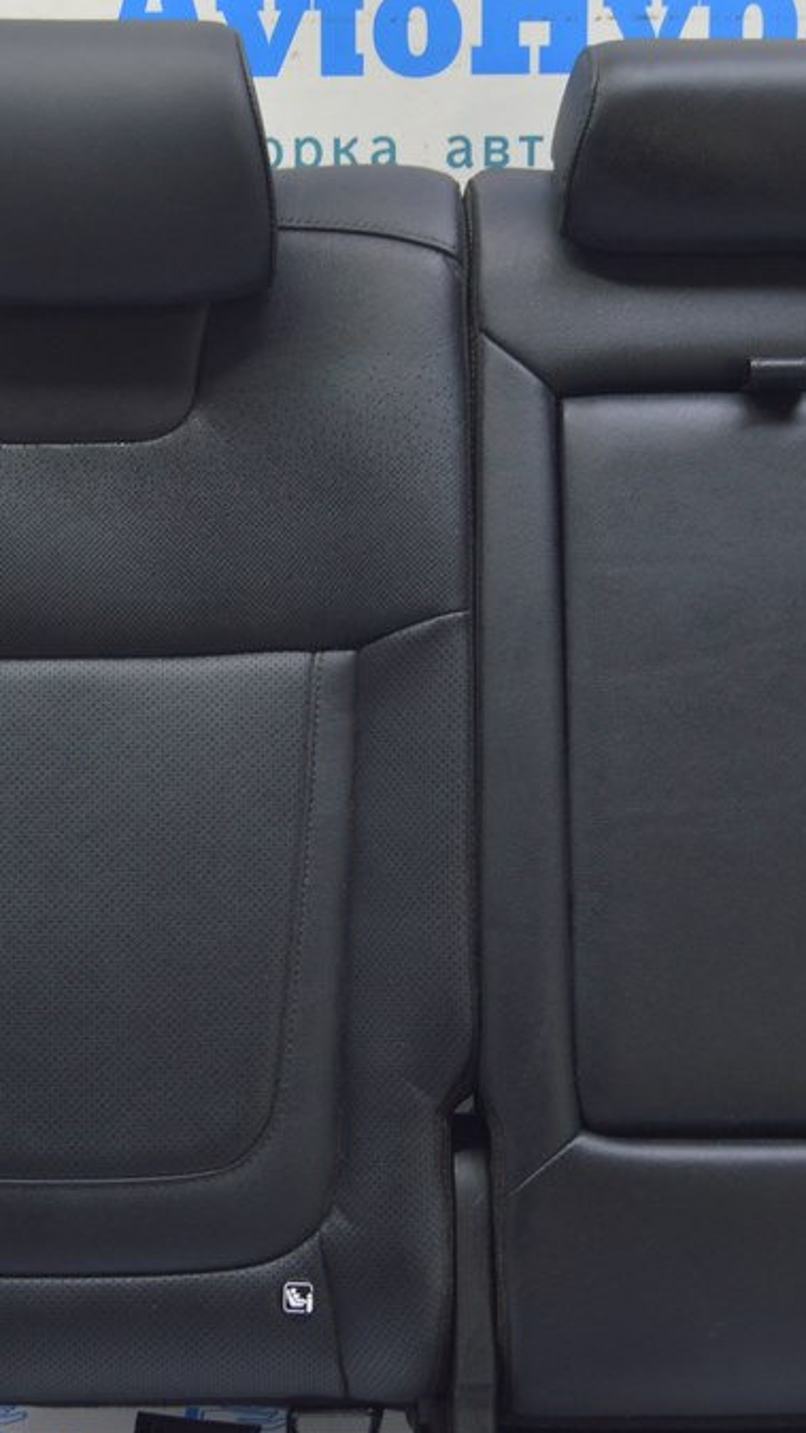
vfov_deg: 33.8
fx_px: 2356
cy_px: 720
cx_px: 302
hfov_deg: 19.4
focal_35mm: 62
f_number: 5.6
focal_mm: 26
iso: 400
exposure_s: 1/20
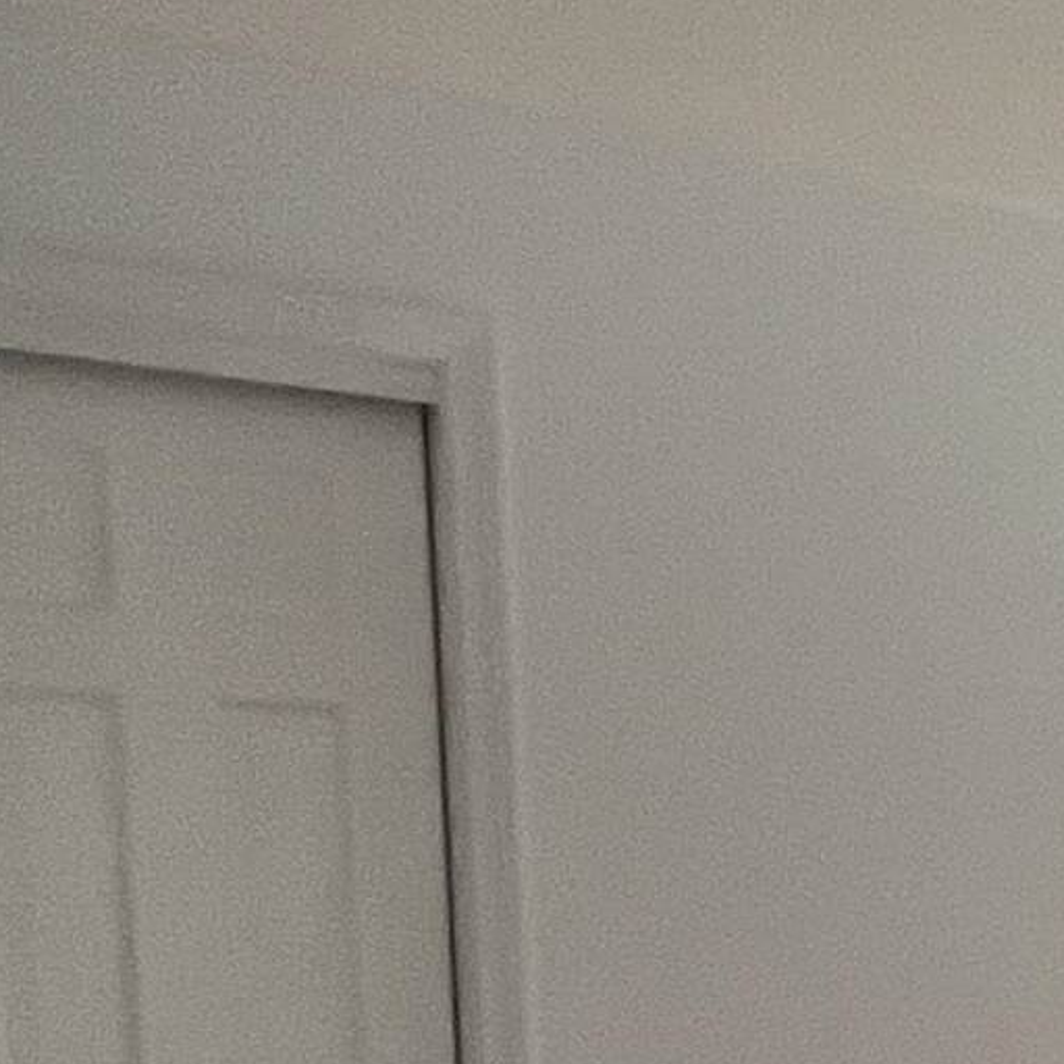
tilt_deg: -3.1
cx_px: 2051
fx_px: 2399
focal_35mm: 69
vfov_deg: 23.6
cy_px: 1130
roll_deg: +1.3
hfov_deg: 18.2
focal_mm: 1.57
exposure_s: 1/60
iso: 200
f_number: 1.8
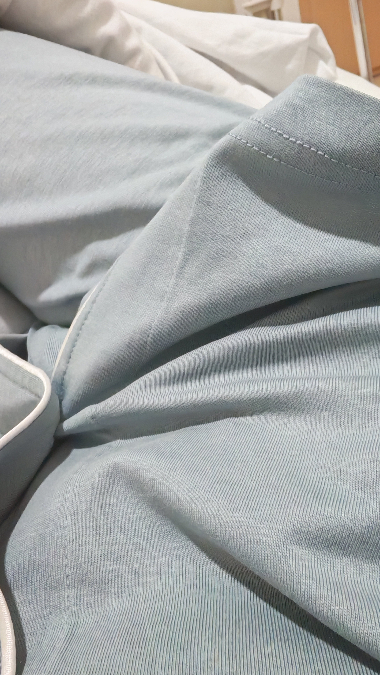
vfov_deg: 69.9
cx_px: 220
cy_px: 337
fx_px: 484
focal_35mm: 27
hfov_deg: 42.8
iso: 640
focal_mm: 1.96
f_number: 2.2
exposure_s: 1/50
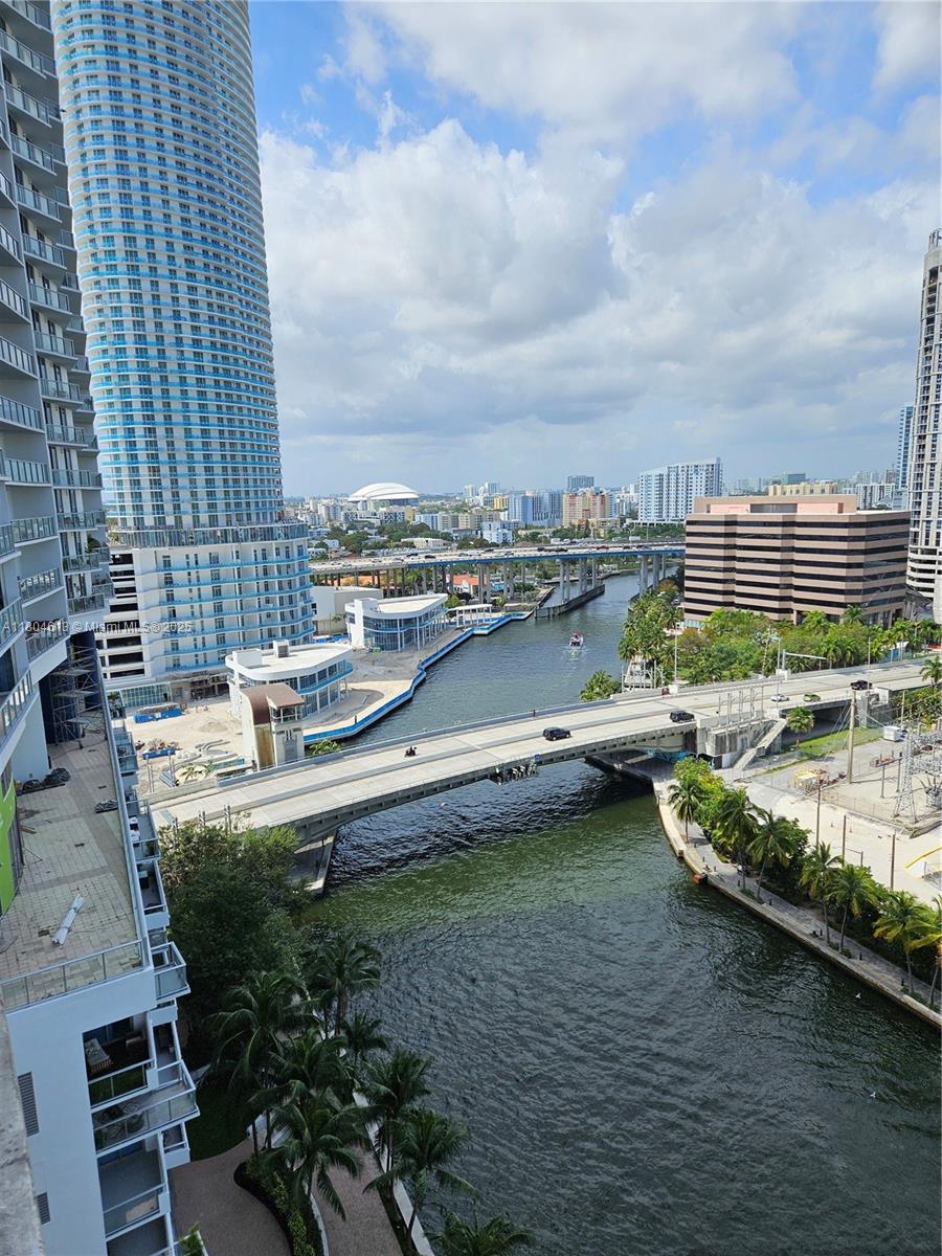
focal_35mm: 23
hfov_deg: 58.9
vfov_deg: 73.9
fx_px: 835
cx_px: 471
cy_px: 628
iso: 25
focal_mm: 5.4
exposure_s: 1/2643
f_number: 1.8
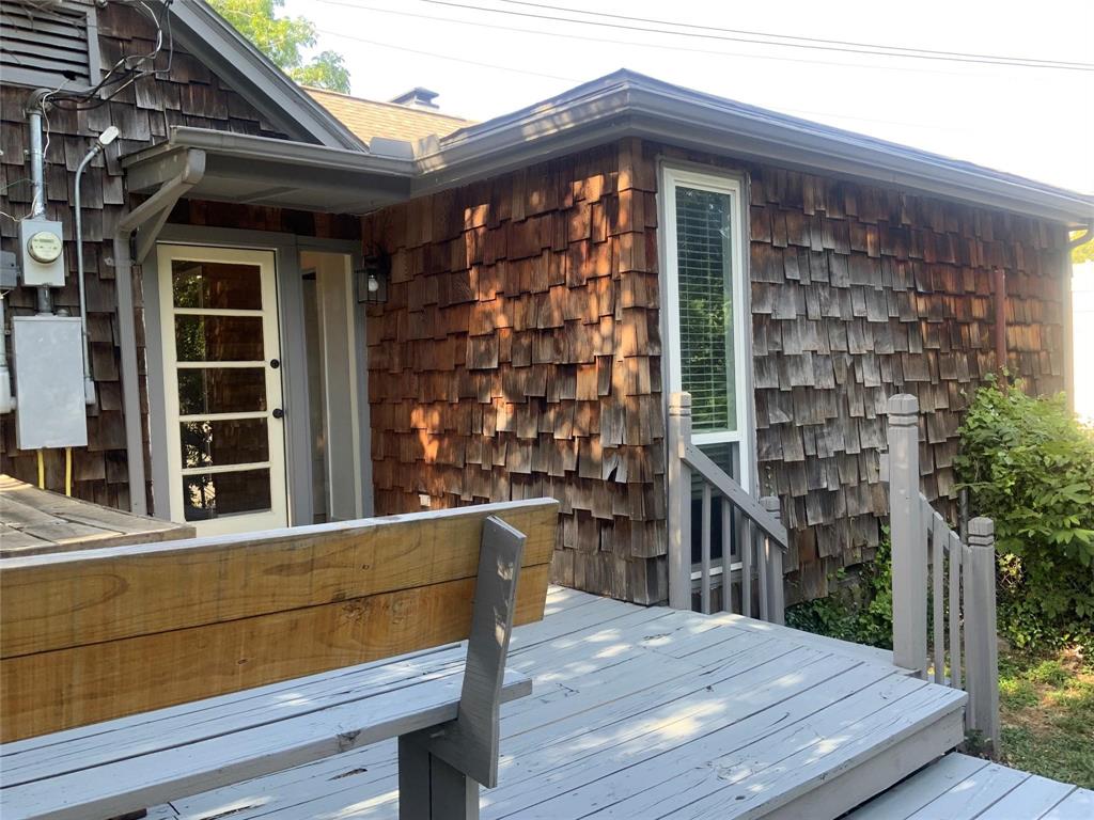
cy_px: 410
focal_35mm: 29
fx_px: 917
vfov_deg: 48.2
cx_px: 547
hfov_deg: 61.7
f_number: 1.8
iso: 32
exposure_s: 1/122
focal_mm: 3
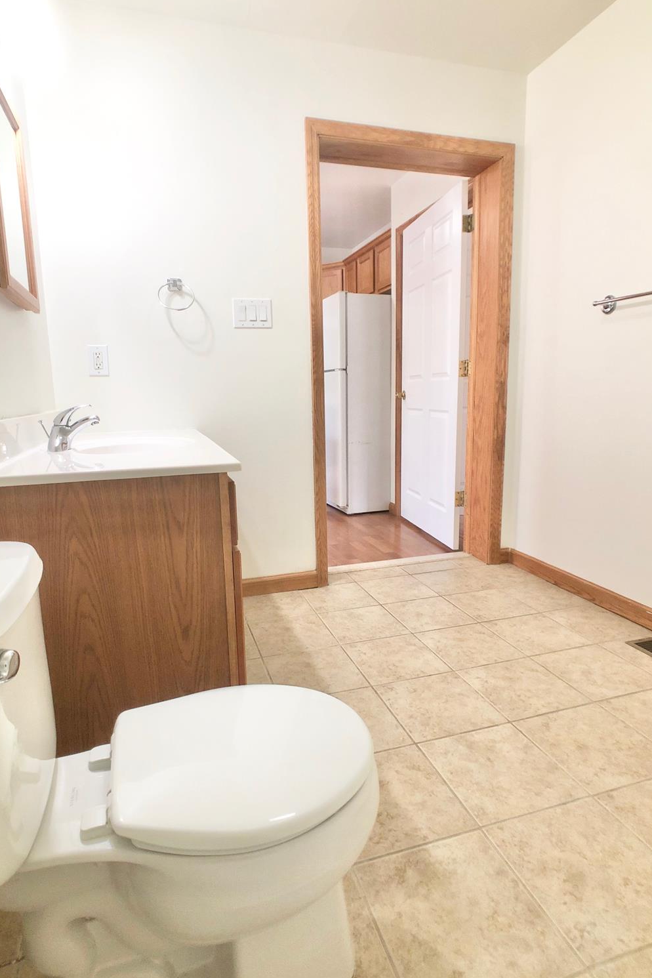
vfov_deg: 61.9
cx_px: 300
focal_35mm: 30
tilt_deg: -8.3
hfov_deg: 43.6
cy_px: 498
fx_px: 815
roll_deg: +1.6
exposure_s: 1/30
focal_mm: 3.99
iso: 40
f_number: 1.8
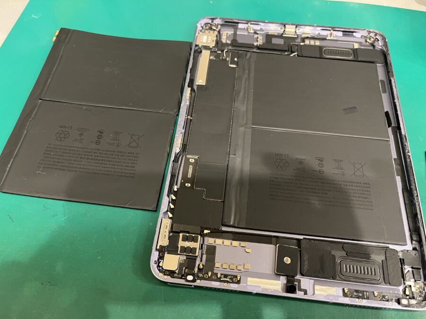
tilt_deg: -62.2
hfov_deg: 67.3
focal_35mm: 26
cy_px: 160
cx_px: 213
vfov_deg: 53.1
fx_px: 320
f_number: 1.6
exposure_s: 1/50
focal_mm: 5.1
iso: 320
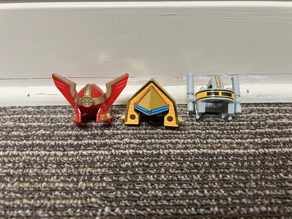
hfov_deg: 67.3
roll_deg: +0.6
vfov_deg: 53.1
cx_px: 146
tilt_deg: -31.8
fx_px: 219
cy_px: 110
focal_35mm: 26
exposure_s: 1/60
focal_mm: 5.7
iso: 160
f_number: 1.5
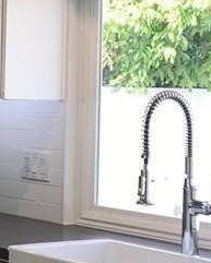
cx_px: -246
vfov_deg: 16.6
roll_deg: -1.8
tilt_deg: -1.9
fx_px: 905
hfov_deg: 11.6
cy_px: 113
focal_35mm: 116
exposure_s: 1/60
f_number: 1.8
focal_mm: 3.99
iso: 25
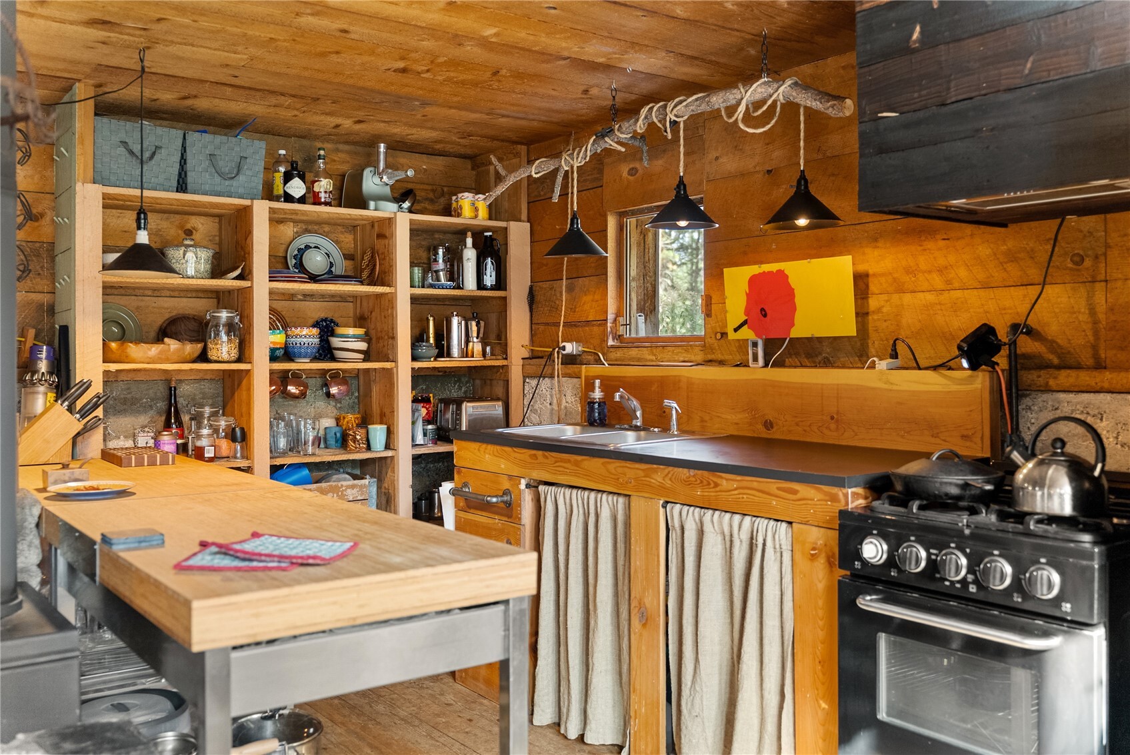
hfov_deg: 59.6
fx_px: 986
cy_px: 378
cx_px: 565
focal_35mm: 31
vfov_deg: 41.9
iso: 400
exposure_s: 1/15
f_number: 2.8
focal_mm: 31.4
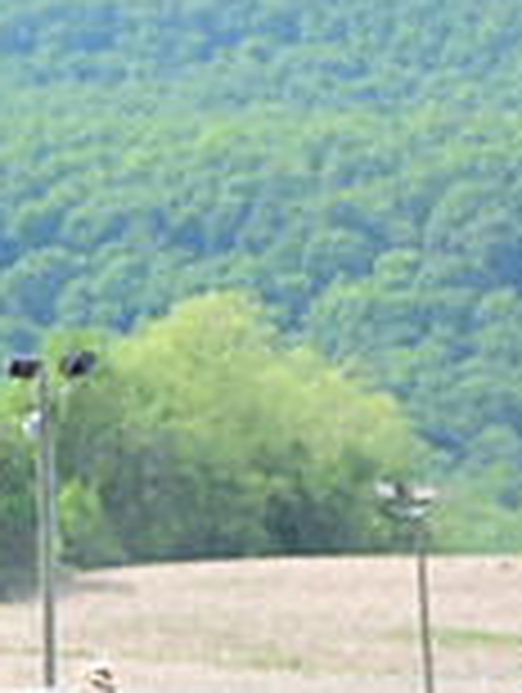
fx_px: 7098
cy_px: 862
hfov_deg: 4.1
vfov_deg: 5.6
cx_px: -734
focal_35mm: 354
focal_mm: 98
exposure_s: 1/2000
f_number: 5.6
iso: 800
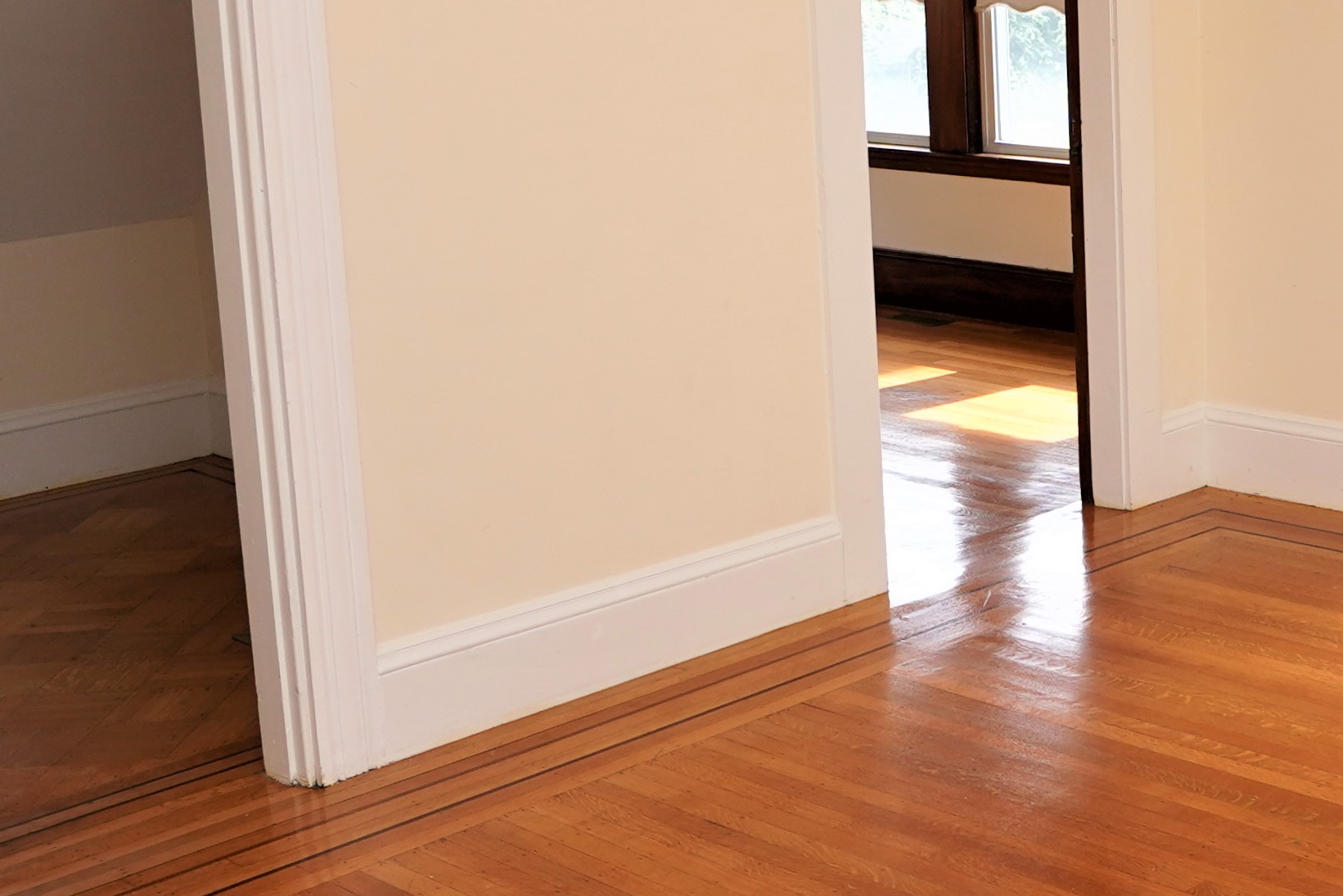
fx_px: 2126
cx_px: 1379
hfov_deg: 32.0
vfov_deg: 23.6
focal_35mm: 57
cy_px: 255
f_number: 4
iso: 500
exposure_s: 1/160
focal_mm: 16
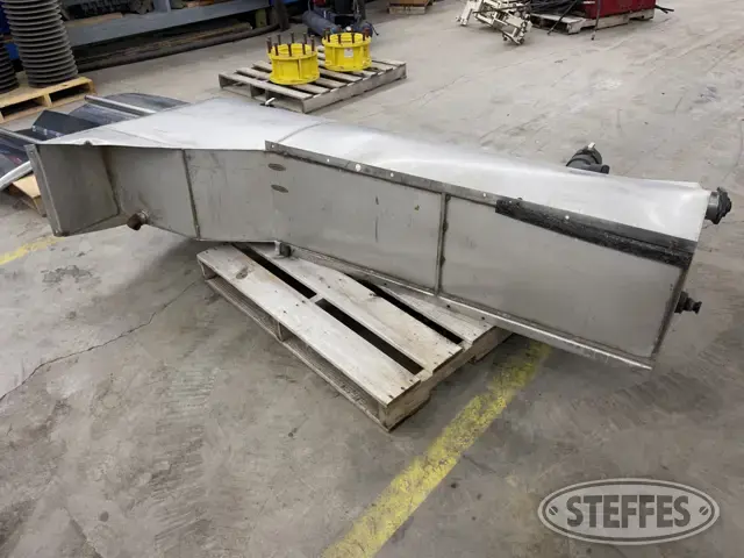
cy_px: 279
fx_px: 559
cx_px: 372
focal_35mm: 26
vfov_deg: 53.1
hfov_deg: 67.3
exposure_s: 1/60
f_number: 1.6
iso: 100
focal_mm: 5.1
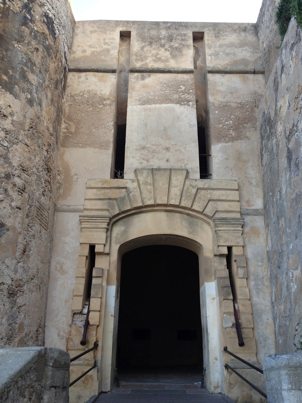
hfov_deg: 40.7
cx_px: 151
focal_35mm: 35
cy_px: 202
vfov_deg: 52.6
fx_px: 407
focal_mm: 4.28
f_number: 2.4
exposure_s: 1/192
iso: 64
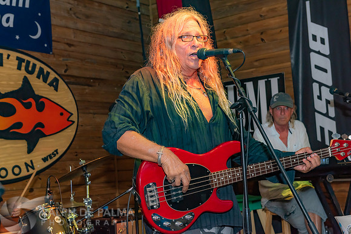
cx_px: 176
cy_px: 117
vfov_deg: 23.4
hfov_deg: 34.5
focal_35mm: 58
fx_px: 566
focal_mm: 58
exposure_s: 1/160
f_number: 5.6
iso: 1000
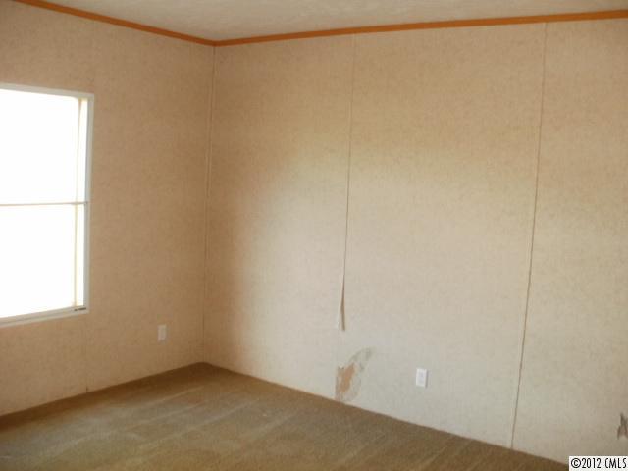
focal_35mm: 36
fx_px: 653
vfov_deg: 39.7
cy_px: 236
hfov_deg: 51.4
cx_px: 314
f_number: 3.5
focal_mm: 6.3
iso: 320
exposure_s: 1/30
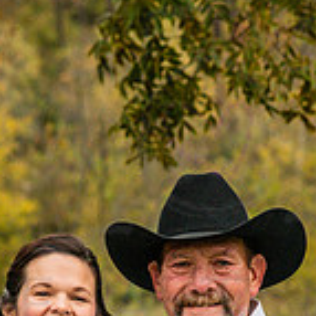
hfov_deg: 4.1
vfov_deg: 4.1
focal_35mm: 431
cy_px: 412
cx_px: 219
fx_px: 4451
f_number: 9
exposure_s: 1/800
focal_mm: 125
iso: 2000
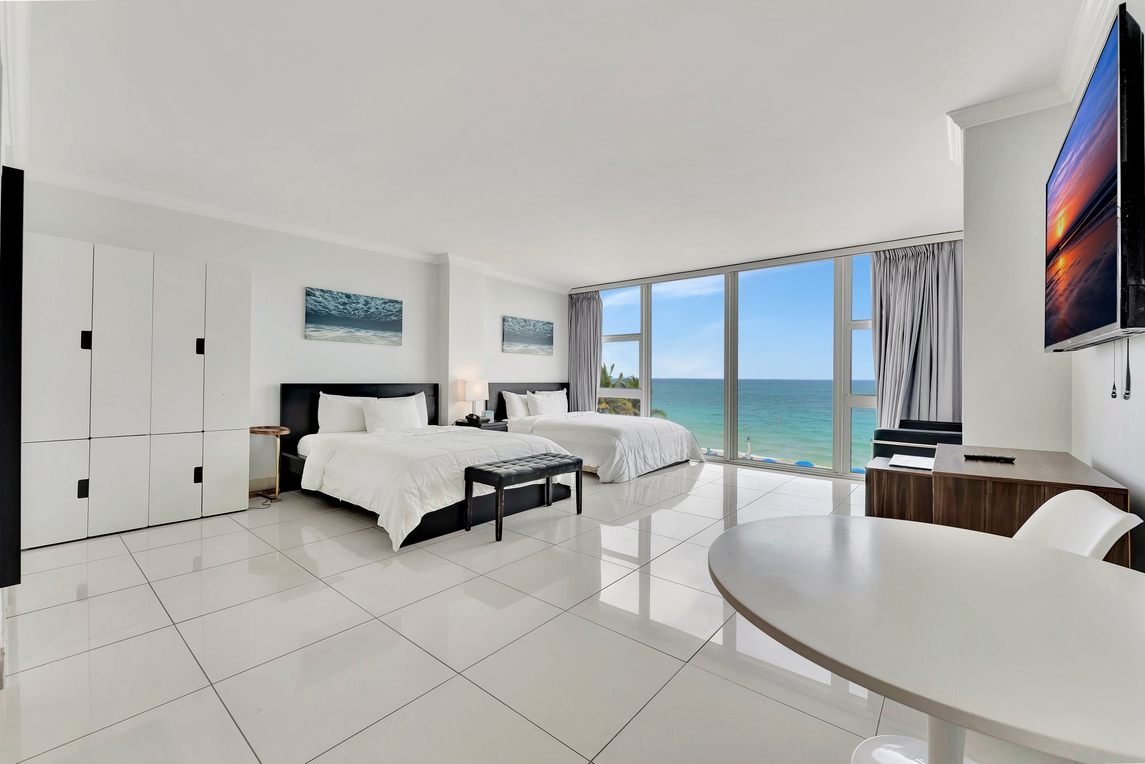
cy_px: 382
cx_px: 572
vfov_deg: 78.9
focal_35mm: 15
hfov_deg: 101.9
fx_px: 464
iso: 400
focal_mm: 14.6
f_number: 9
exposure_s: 1/40
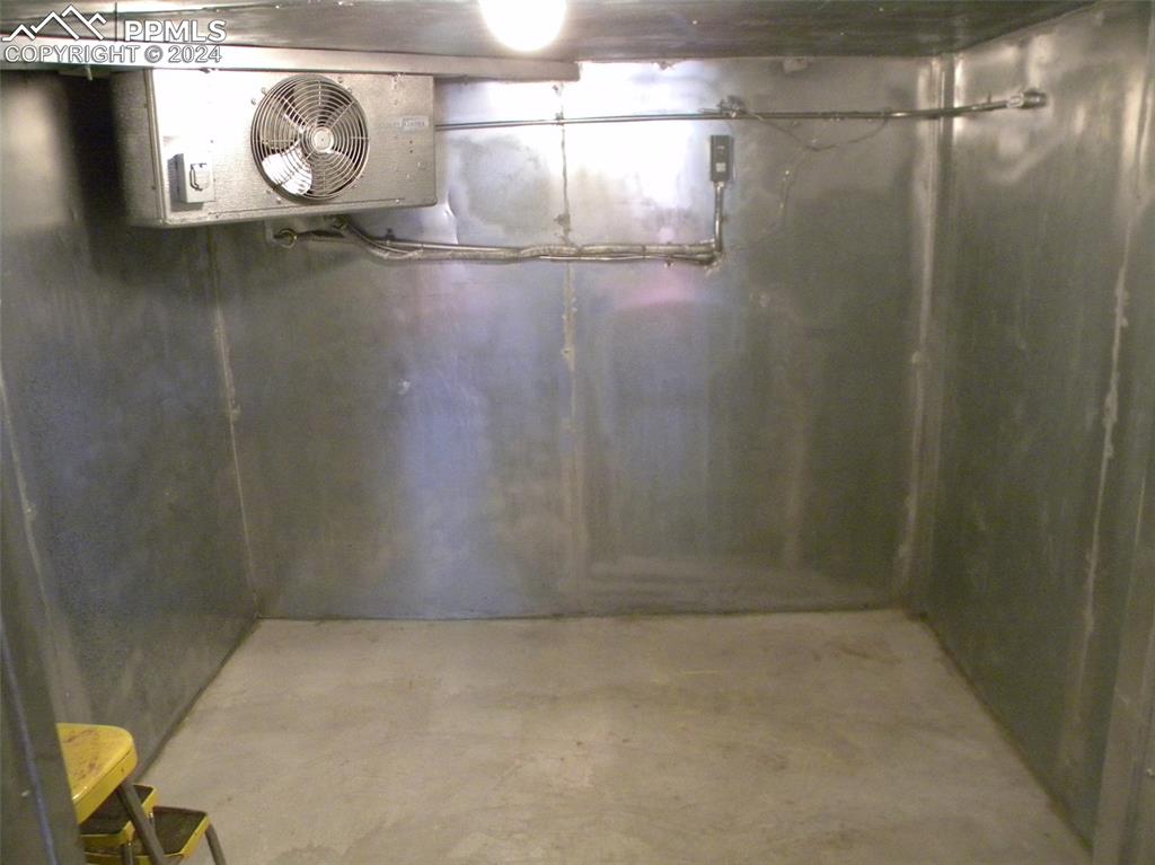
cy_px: 432
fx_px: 934
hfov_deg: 63.5
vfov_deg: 49.7
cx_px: 578
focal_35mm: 28
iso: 755
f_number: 3.5
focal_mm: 5
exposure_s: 1/9
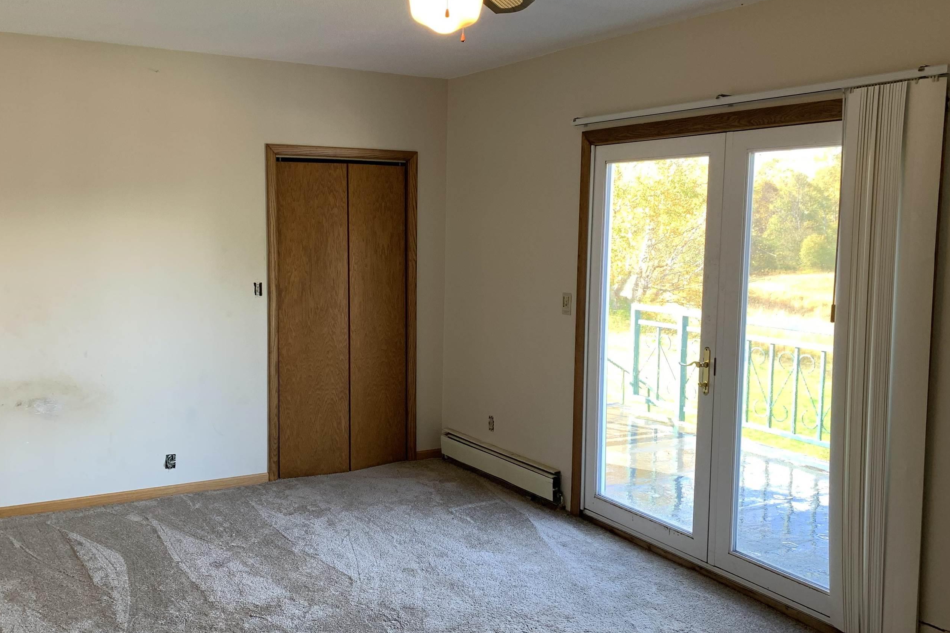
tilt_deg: -4.2
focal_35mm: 33
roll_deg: +0.1
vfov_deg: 39.9
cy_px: 290
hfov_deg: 57.0
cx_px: 415
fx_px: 871
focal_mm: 4.25
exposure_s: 1/60
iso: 50
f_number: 1.8
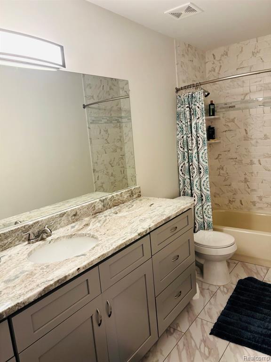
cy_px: 181
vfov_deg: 67.3
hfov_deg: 53.1
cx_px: 136
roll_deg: +5.9
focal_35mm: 26
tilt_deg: -11.4
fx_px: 271
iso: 125
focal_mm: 5.96
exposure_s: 1/60
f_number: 1.6
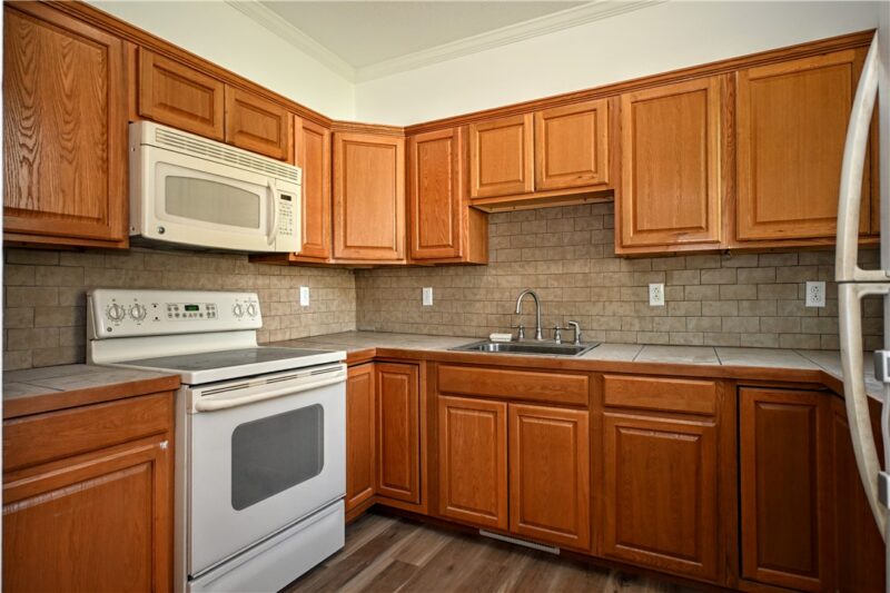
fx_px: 500
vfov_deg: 61.3
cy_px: 296
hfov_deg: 83.3
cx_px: 445
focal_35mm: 20
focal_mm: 13.5
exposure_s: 1/60
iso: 560
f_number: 4
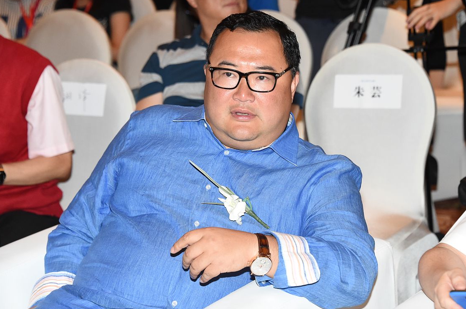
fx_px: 1693
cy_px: 156
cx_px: 248
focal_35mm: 131
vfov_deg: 10.4
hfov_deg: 15.7
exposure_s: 1/250
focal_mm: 122
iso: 5000
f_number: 6.3
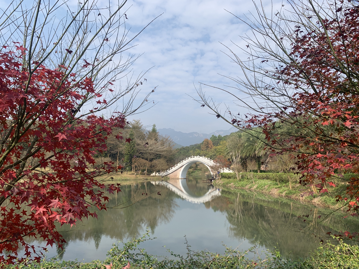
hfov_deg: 67.3
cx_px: 180
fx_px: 270
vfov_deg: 53.1
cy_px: 134
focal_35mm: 26
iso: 25
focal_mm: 4.25
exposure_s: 1/2257
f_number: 1.8
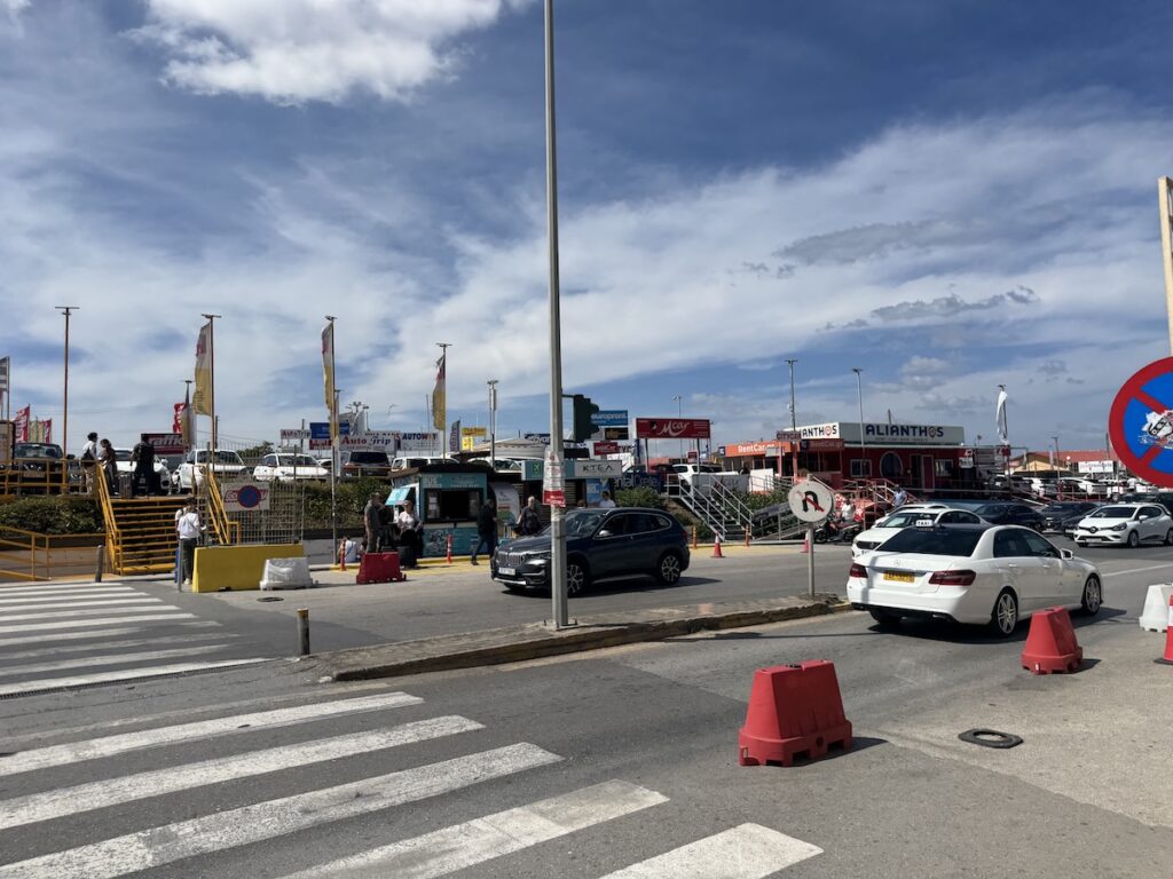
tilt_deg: +3.6
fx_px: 813
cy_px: 440
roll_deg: +2.4
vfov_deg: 56.8
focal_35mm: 24
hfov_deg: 71.6
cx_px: 586
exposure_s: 1/10417
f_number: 1.78
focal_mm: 6.76
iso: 80
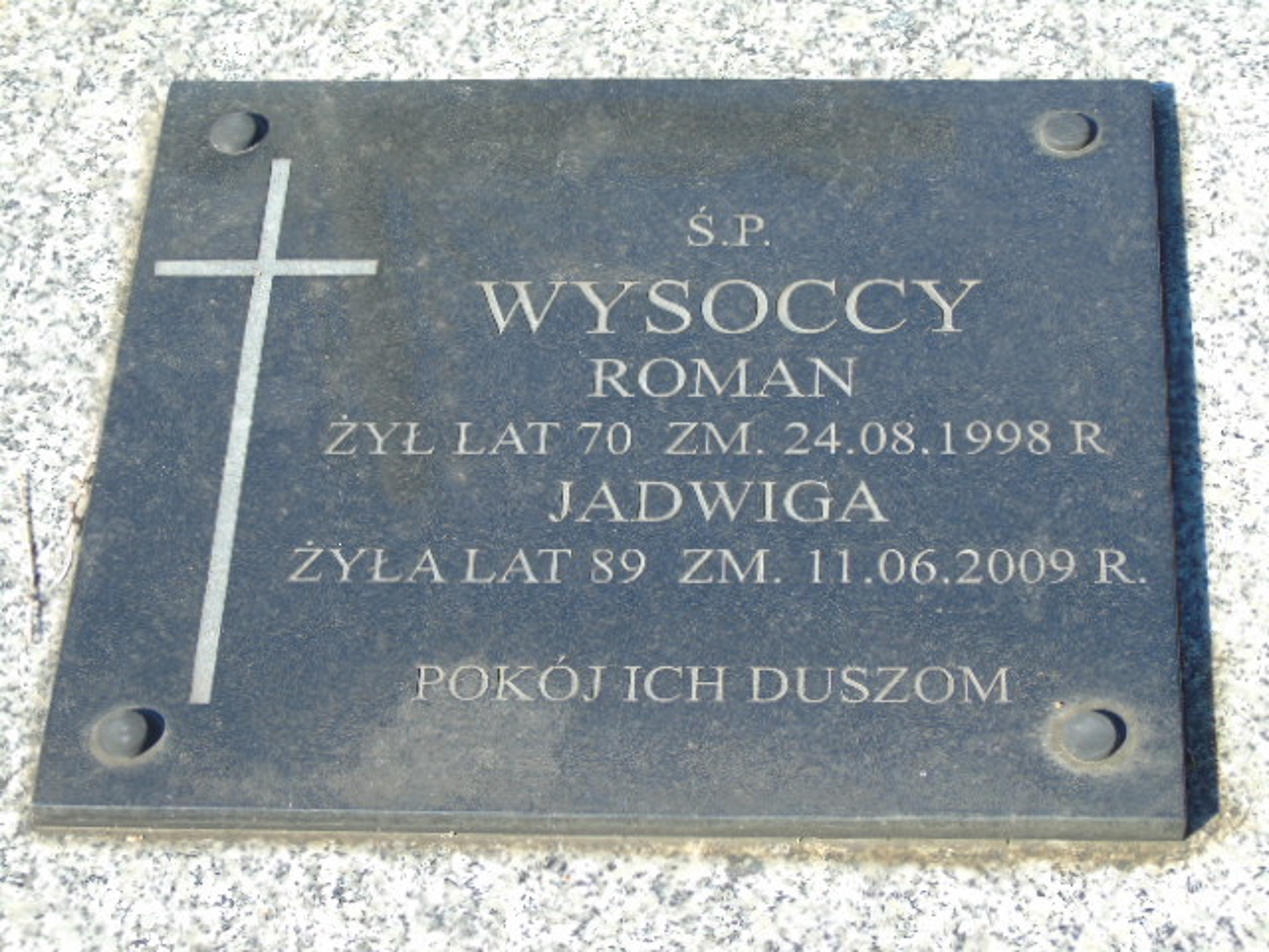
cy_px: 476
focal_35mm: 94
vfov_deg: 15.7
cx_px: 634
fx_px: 3446
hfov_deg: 20.9
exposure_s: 1/160
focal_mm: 17
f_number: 4.3
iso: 80
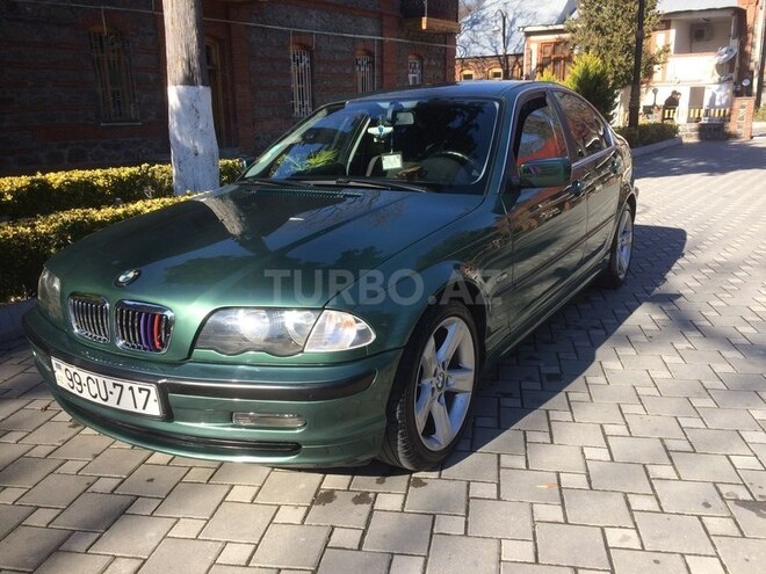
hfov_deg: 61.7
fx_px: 642
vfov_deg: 48.2
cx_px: 383
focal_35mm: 29
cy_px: 287
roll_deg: -0.8
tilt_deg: -15.5
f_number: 2.2
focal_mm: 4.15
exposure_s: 1/933
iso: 32
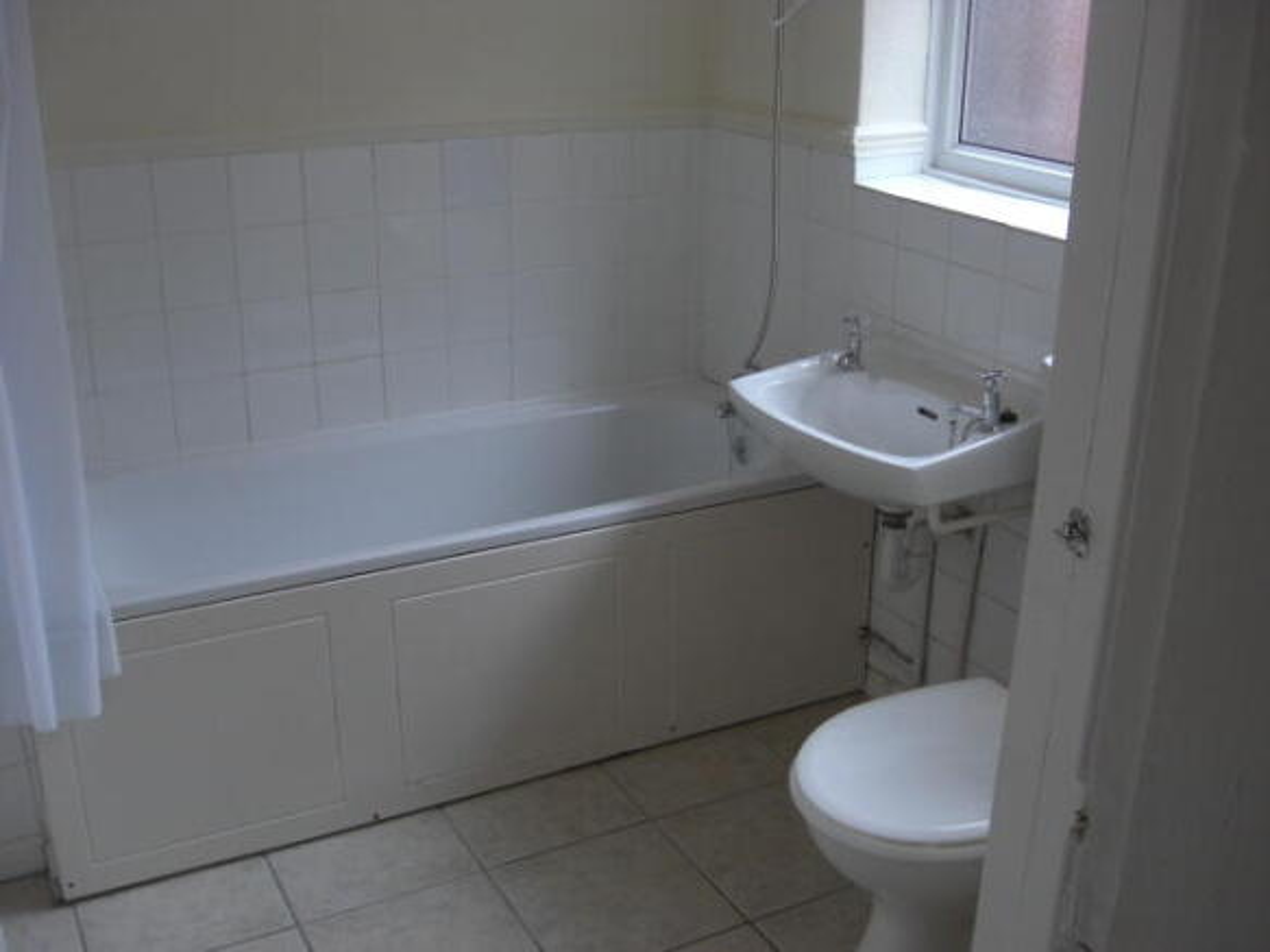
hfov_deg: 49.0
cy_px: 476
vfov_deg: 37.7
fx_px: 1394
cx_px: 635
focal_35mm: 38
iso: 200
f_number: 2.8
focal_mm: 7.9
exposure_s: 1/125
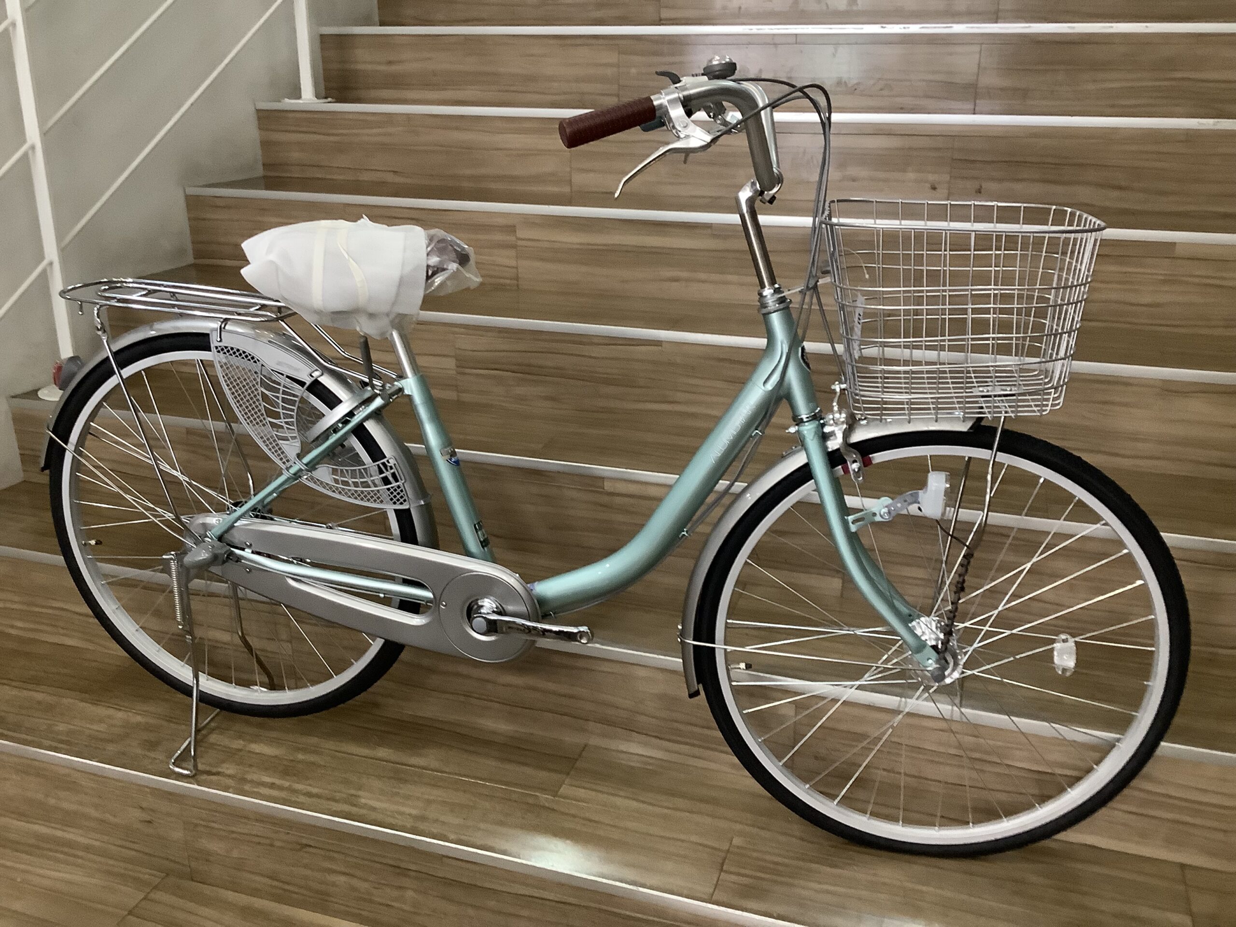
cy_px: 464
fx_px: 1107
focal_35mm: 31
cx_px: 618
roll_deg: +1.3
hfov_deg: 58.4
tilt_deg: -20.3
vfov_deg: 45.4
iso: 320
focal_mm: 3.3
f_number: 2.4
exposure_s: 1/60
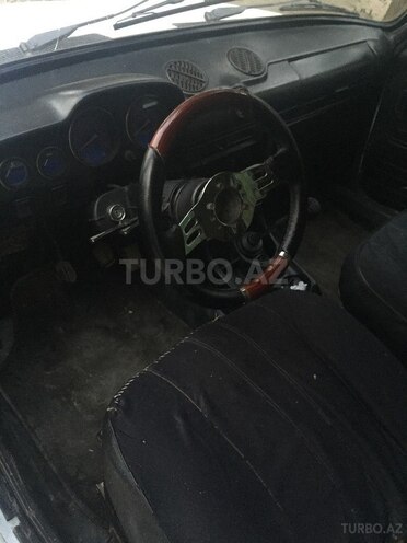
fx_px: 455
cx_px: 204
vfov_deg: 61.7
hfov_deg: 48.2
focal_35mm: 29
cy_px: 272
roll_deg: -5.8
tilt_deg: -41.7
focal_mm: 4.15
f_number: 2.2
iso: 640
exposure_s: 1/17
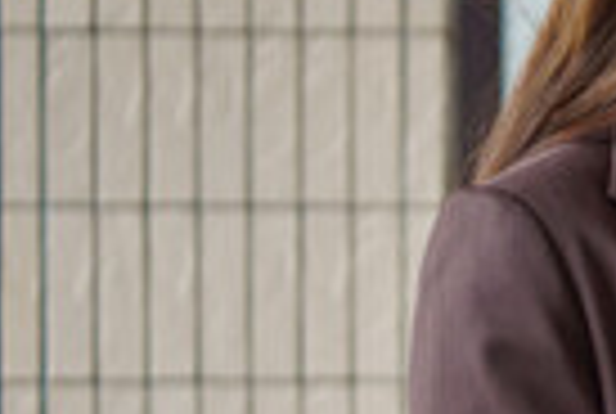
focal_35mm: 214
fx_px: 3664
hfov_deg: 9.0
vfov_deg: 6.4
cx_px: 1299
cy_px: 551
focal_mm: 27
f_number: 1.2
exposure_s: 1/800
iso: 125
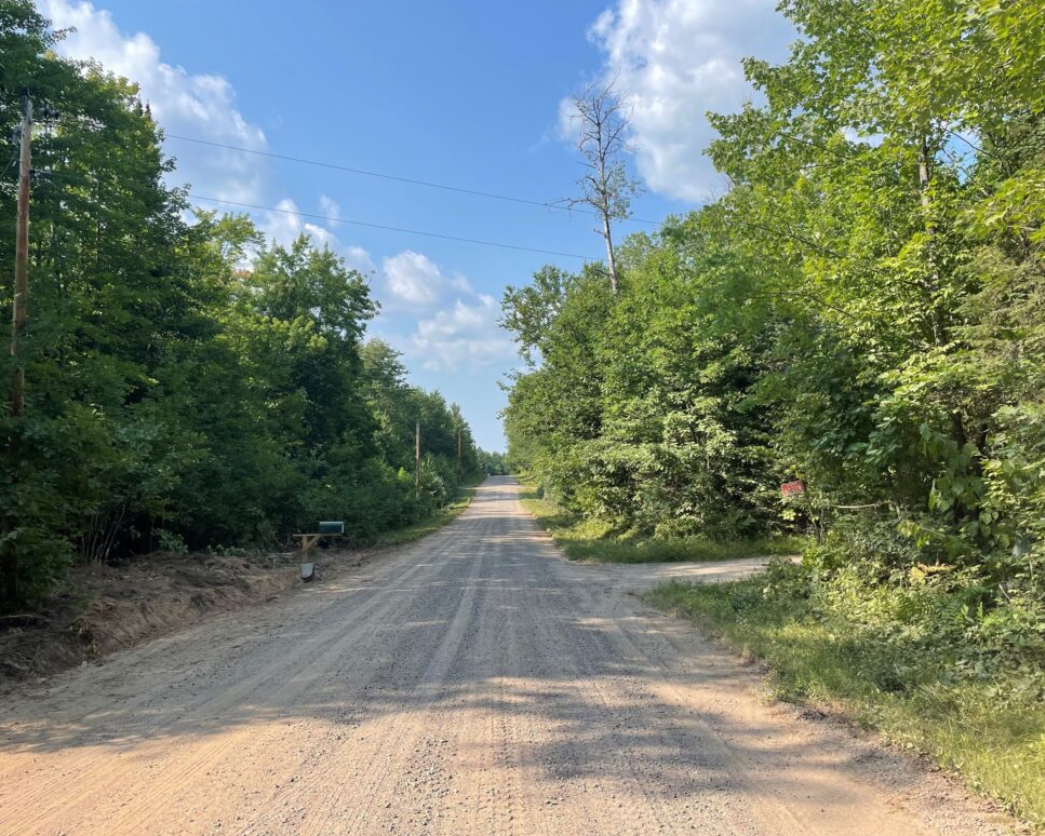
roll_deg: +1.1
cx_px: 506
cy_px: 409
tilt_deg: +5.1
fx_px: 866
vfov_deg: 51.5
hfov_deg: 62.2
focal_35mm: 28
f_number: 1.6
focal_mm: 4.2
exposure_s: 1/2451
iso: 32
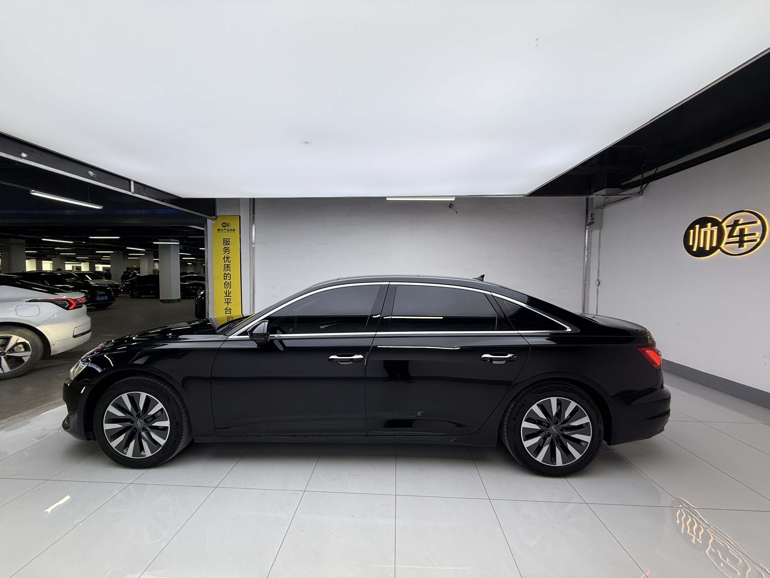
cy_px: 289
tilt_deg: -1.5
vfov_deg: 85.7
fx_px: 311
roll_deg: -0.6
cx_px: 385
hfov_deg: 102.1
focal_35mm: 14
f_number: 2.2
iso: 64
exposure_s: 1/100
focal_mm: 2.22
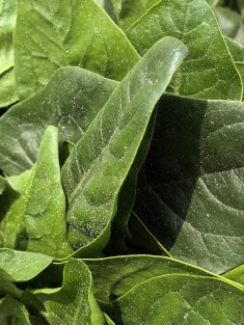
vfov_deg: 21.3
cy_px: 181
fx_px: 864
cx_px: 69
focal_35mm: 92
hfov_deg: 16.0
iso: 250
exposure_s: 1/3279
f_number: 2
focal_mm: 6.98
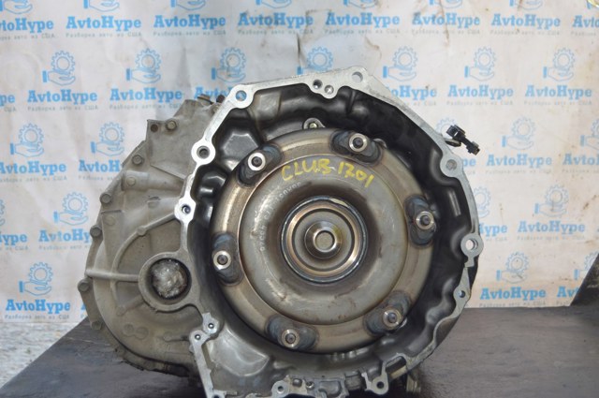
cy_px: 199
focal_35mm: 52
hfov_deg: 37.9
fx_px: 872
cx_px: 300
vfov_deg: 25.7
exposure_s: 1/125
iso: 320
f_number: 4.5
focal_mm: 35
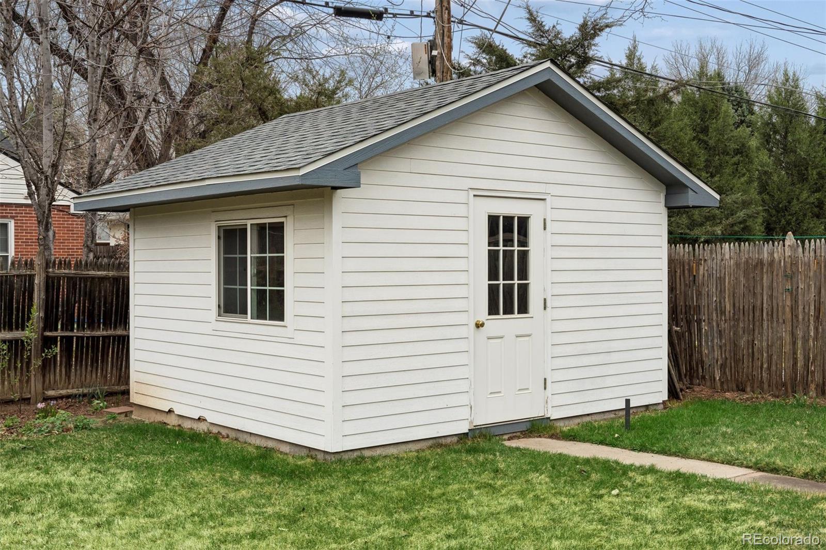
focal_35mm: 43
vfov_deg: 31.2
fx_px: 986
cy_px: 275
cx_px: 413
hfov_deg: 45.4
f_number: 9
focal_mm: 43
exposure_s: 1/320
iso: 400
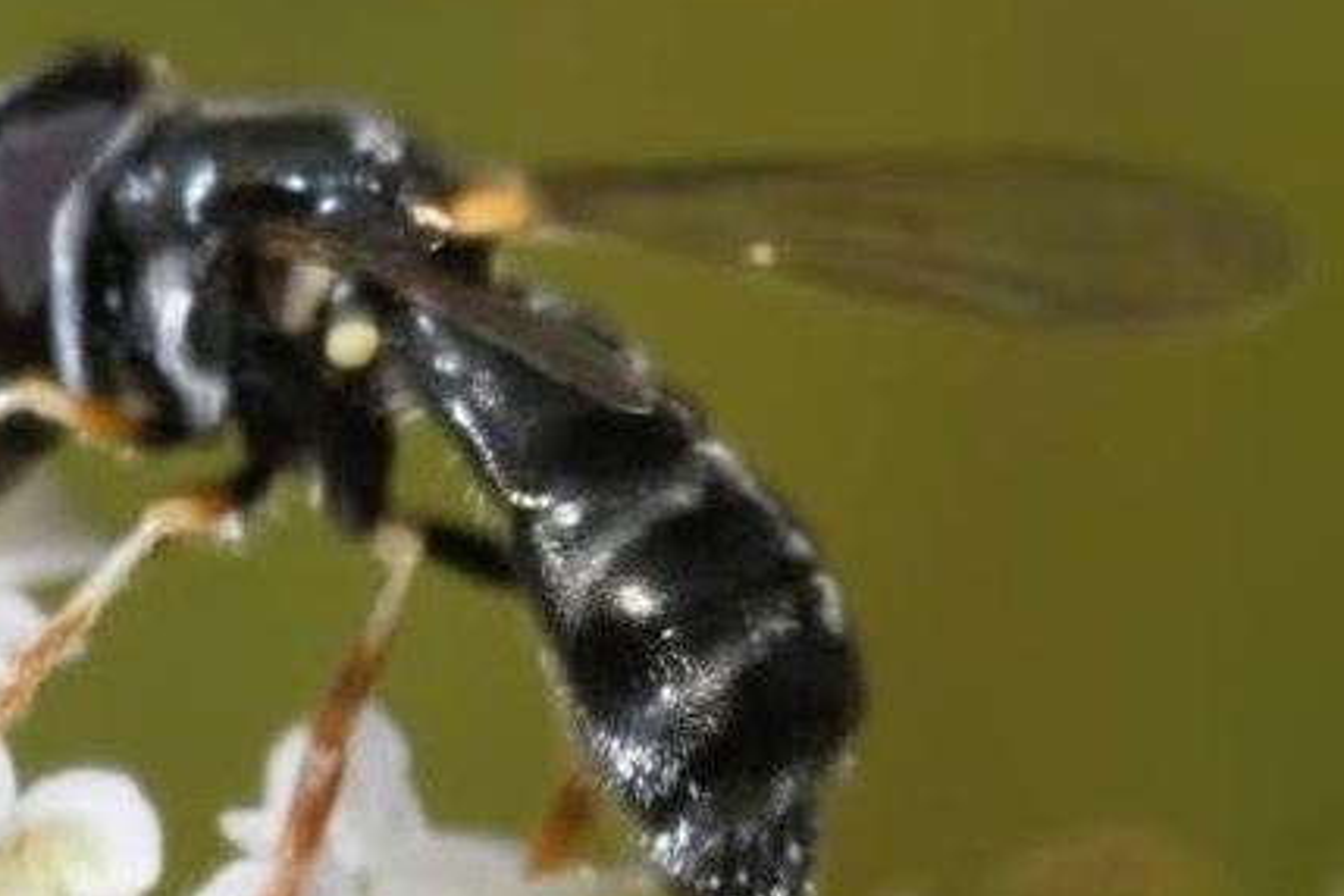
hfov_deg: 5.9
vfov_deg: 3.9
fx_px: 13145
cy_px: 461
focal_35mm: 352
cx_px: 542
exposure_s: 1/60
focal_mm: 105
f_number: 32
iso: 250
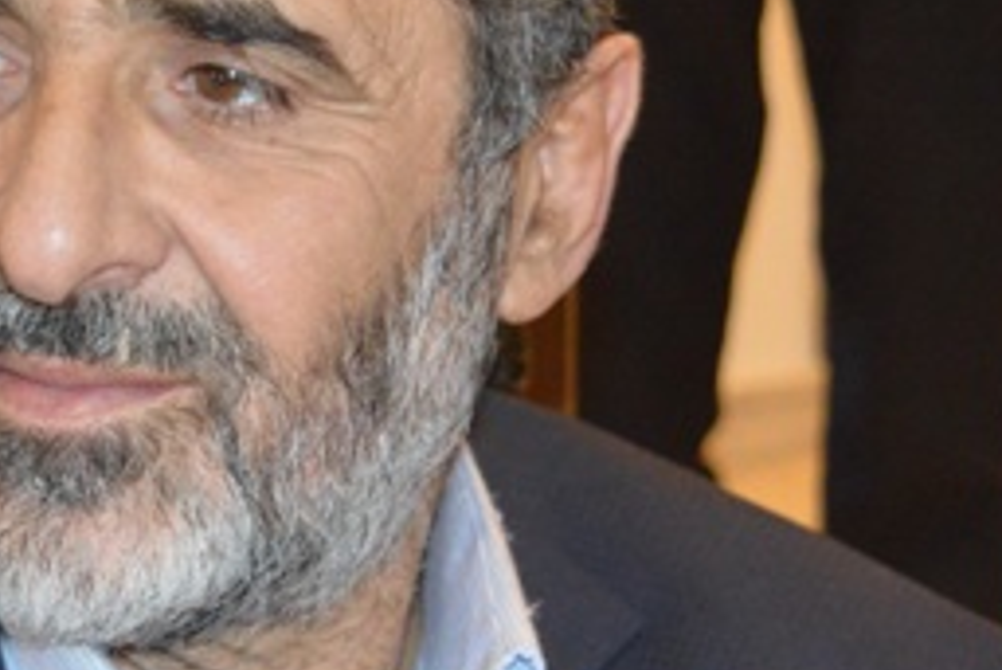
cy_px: 288
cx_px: 145
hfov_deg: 13.3
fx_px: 4261
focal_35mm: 153
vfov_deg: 9.0
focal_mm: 34
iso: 2800
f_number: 4.5
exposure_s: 1/60
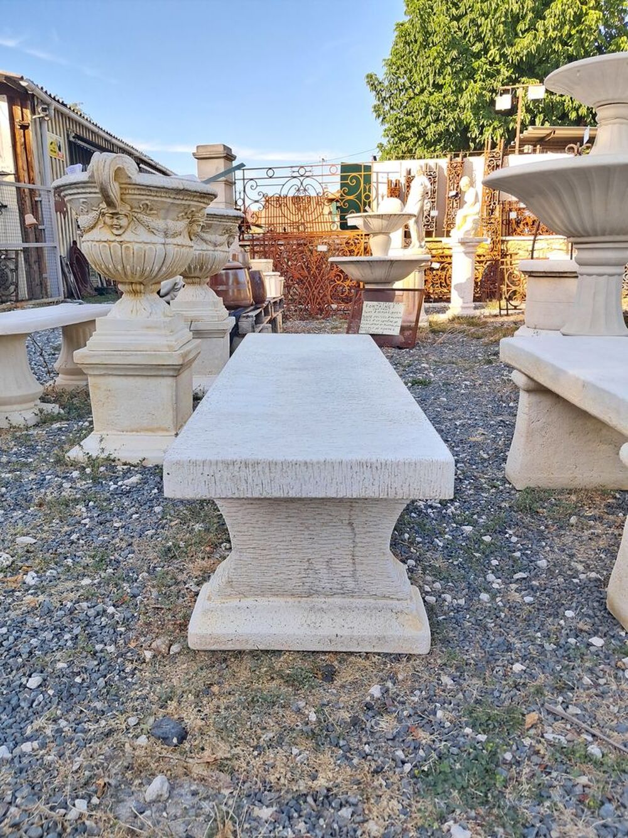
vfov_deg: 65.3
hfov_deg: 51.4
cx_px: 314
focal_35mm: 27
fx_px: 653
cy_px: 419
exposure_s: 1/120
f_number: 1.8
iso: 50
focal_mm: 4
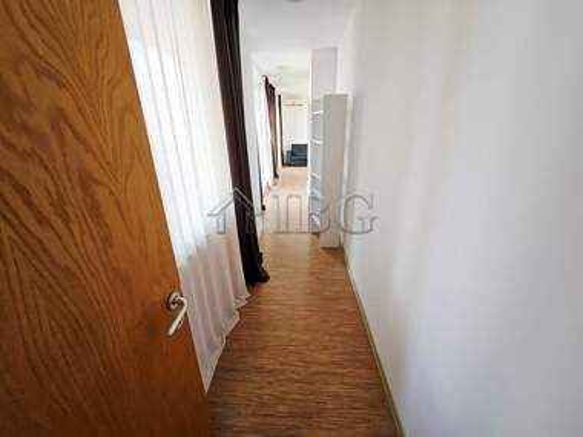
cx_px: 292
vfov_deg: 89.9
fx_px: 219
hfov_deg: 106.2
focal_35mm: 13
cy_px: 218
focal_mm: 1.7
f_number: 2.2
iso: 50
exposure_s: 1/50
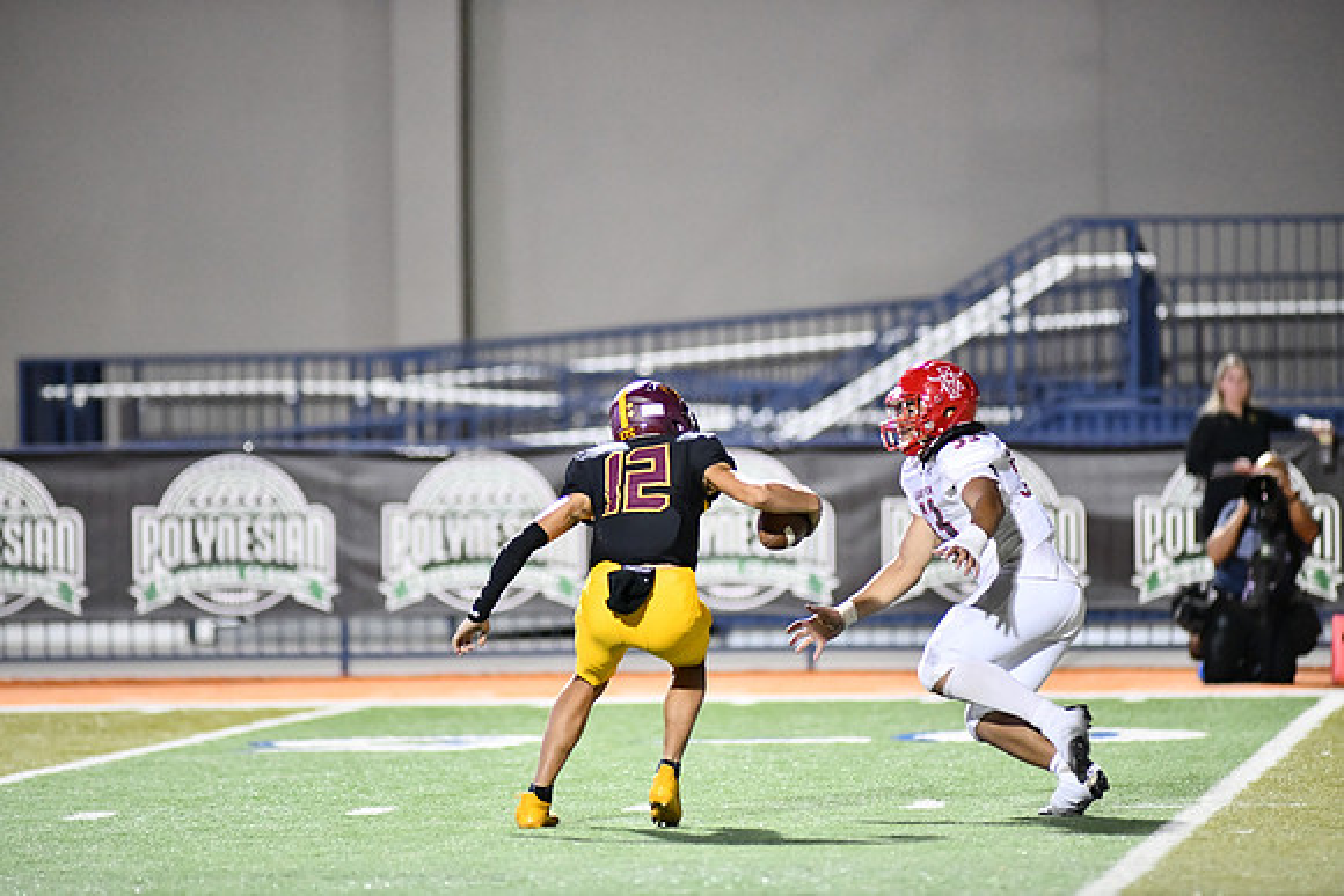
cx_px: 672
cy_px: 448
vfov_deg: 4.6
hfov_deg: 6.9
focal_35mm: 300
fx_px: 11202
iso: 9000
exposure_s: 1/1000
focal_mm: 300
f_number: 2.8
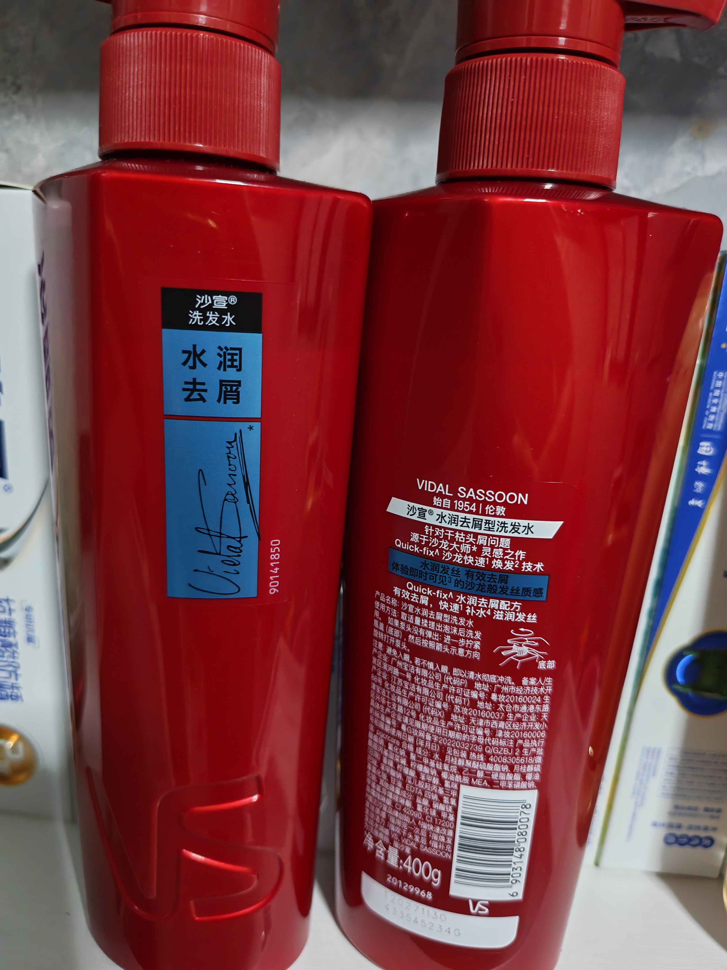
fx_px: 672
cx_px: 364
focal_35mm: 24
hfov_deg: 56.8
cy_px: 485
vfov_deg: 71.6
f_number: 1.9
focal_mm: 6.12
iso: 2500
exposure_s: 1/33
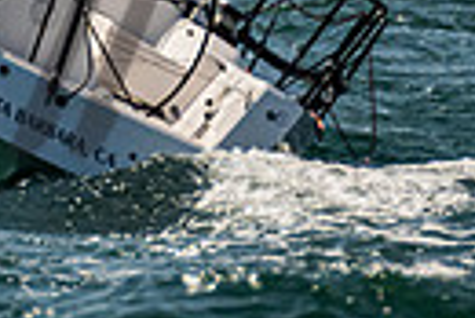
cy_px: -466
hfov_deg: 0.8
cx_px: -160
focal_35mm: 2434
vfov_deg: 0.6
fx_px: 32151
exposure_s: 1/4000
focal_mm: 400
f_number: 8
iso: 500
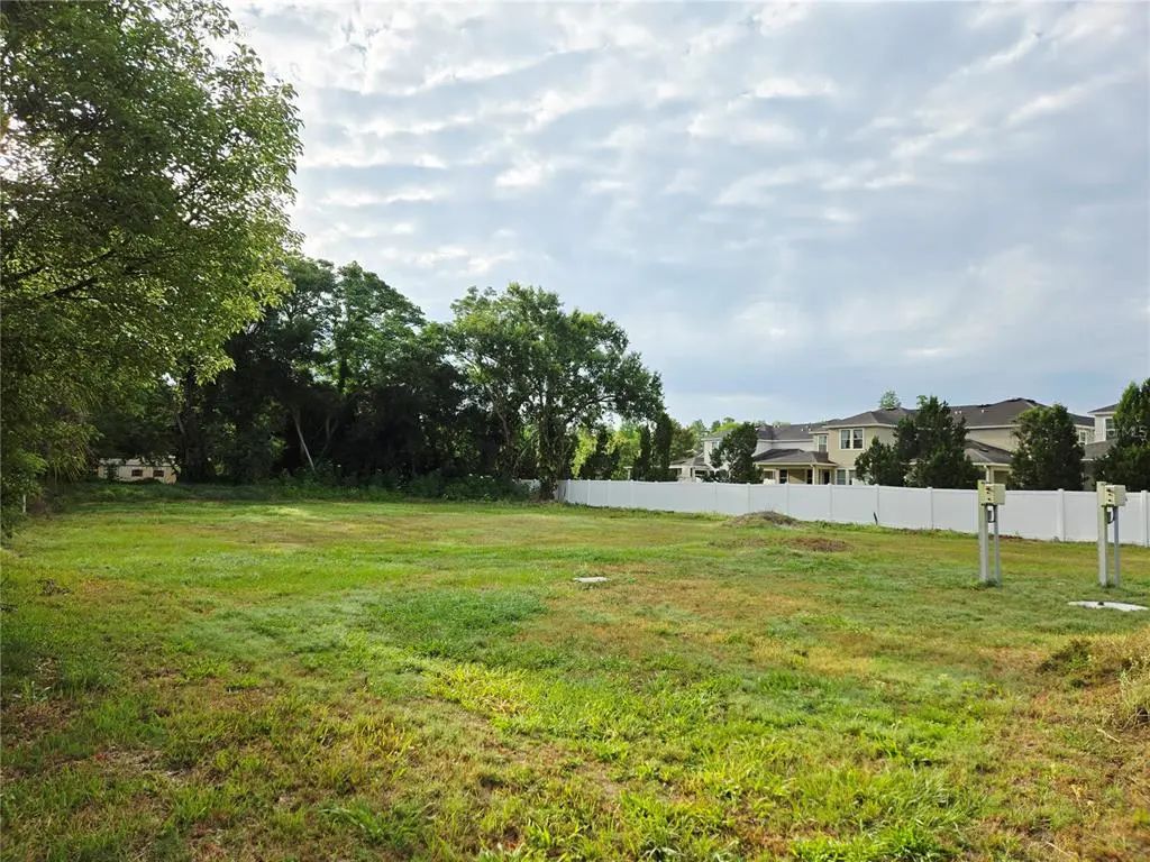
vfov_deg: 58.9
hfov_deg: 73.9
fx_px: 764
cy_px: 431
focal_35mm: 23
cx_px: 575
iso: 25
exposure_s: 1/1668
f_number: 1.8
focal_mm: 5.4
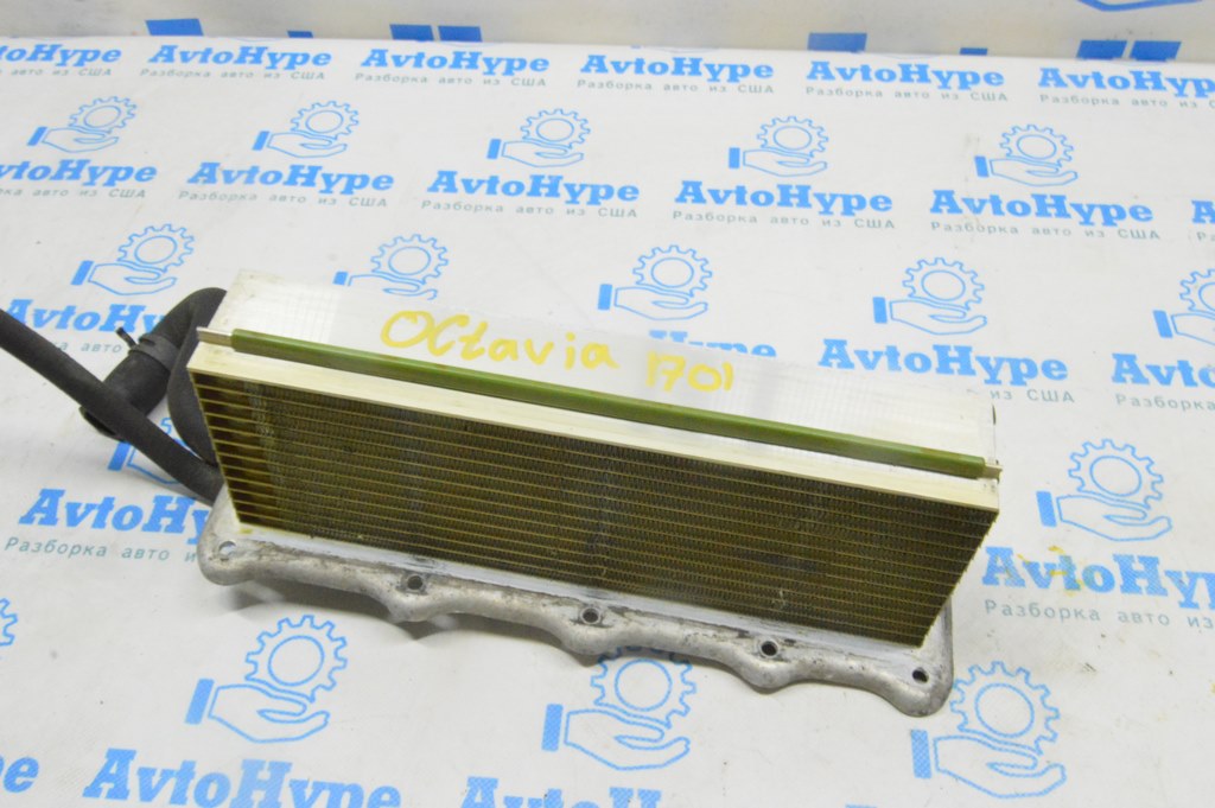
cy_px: 404
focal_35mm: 33
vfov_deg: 39.9
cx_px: 608
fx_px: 1113
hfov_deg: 57.3
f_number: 20
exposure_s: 1/15
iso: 6400
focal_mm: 22
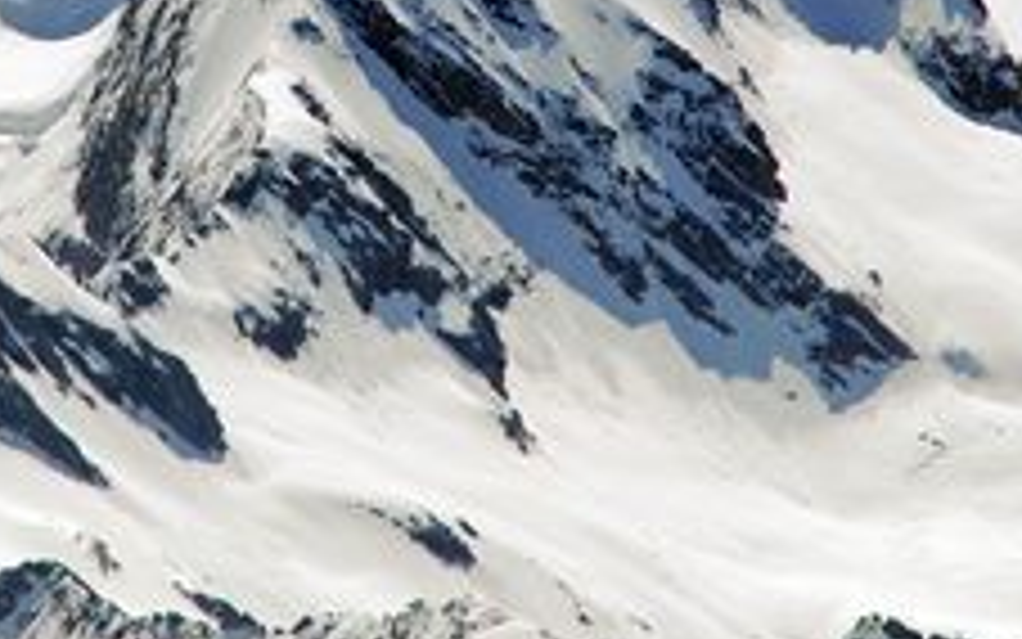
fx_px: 15856
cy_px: -74
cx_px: 306
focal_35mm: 569
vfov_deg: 2.3
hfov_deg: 3.7
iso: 100
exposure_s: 1/400
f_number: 11
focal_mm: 165
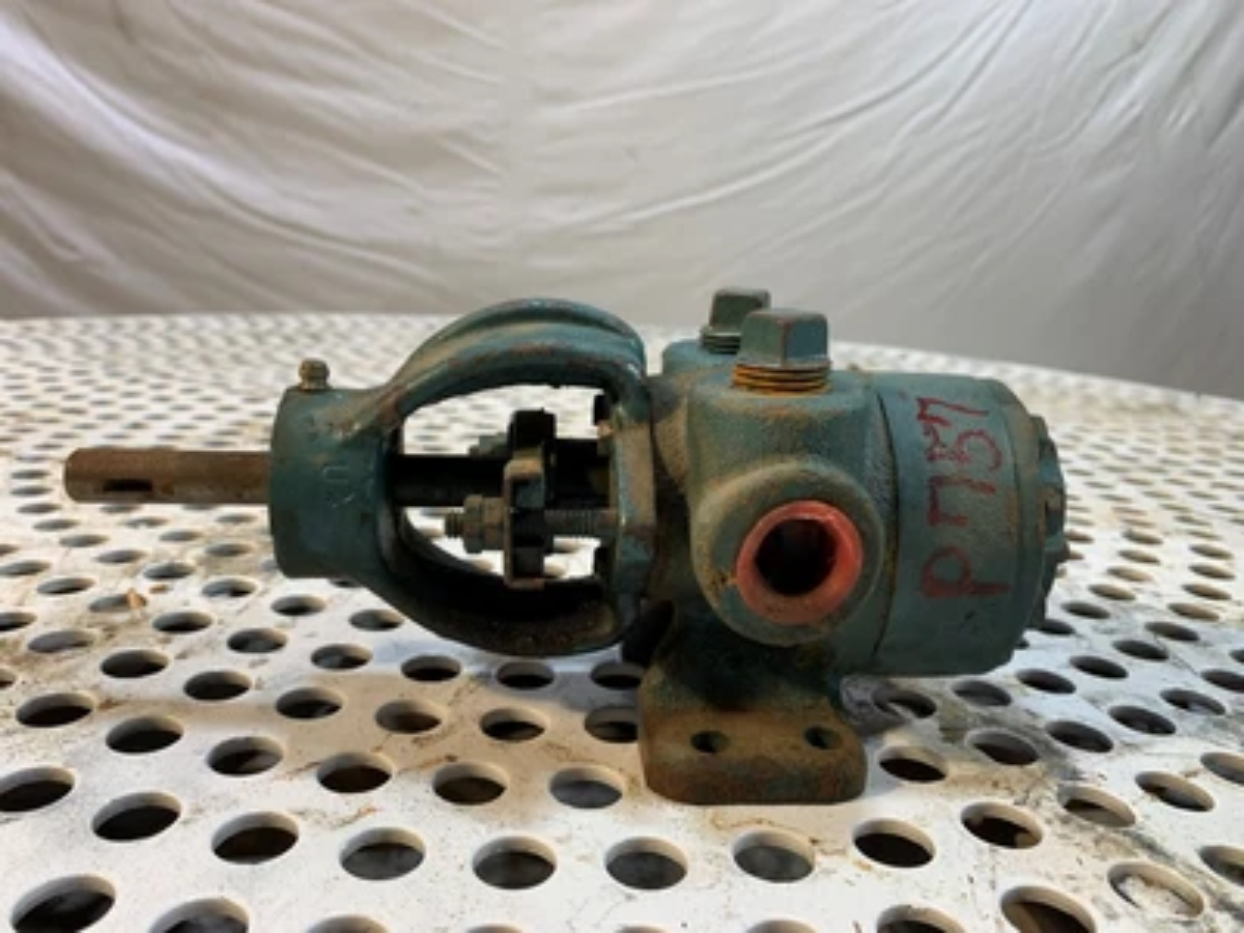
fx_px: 934
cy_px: 466
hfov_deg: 67.3
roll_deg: -2.7
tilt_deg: -14.2
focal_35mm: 26
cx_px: 622
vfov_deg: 53.1
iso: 50
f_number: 1.8
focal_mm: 4.25
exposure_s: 1/60
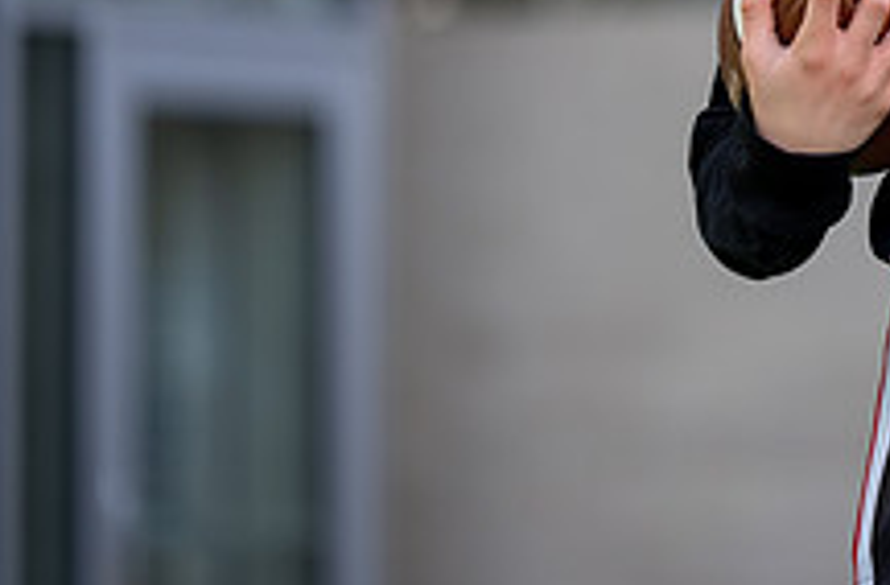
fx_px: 10757
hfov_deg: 4.7
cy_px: -216
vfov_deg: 3.1
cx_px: 1143
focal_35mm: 437
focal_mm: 150
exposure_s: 1/640
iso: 100
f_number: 2.8
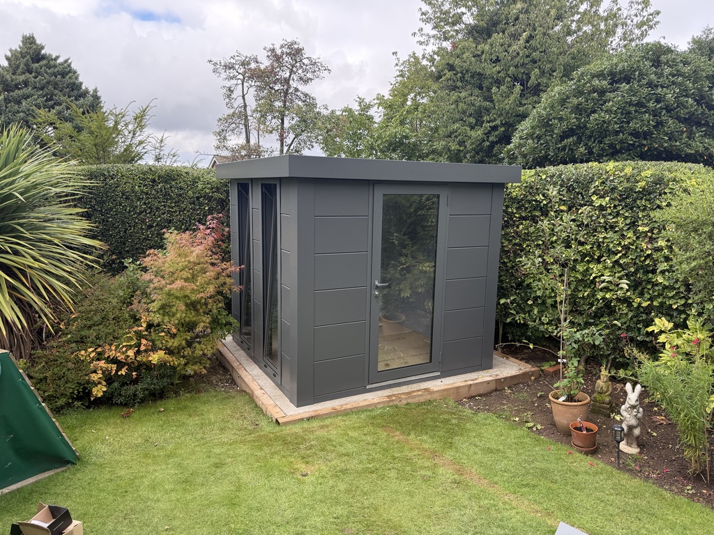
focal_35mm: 24
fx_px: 495
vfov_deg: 56.8
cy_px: 268
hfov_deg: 71.6
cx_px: 357
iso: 100
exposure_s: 1/750
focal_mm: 6.76
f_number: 1.78
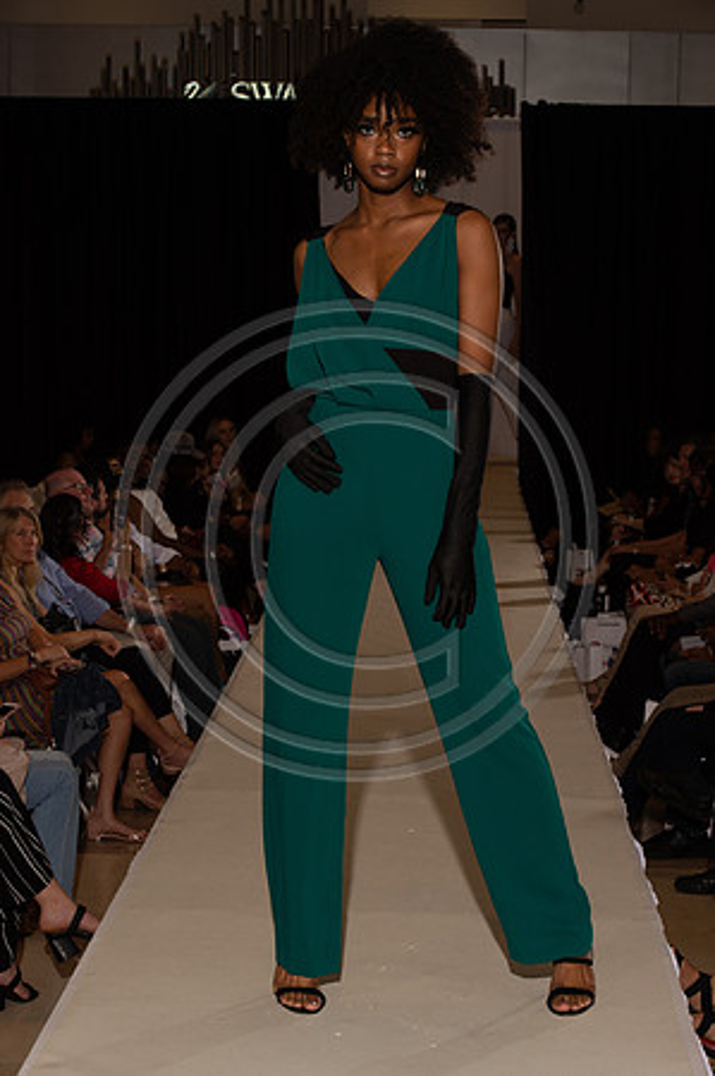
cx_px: 358
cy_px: 538
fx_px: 2448
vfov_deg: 24.8
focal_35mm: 82
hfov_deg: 16.6
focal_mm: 82
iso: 800
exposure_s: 1/250
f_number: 9
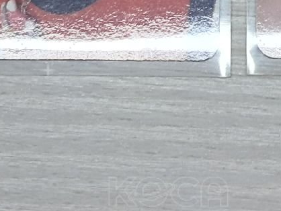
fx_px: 1007
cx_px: 209
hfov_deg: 15.8
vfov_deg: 11.1
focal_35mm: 124
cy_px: -172
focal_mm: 4
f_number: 1.8
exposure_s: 1/60
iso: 125
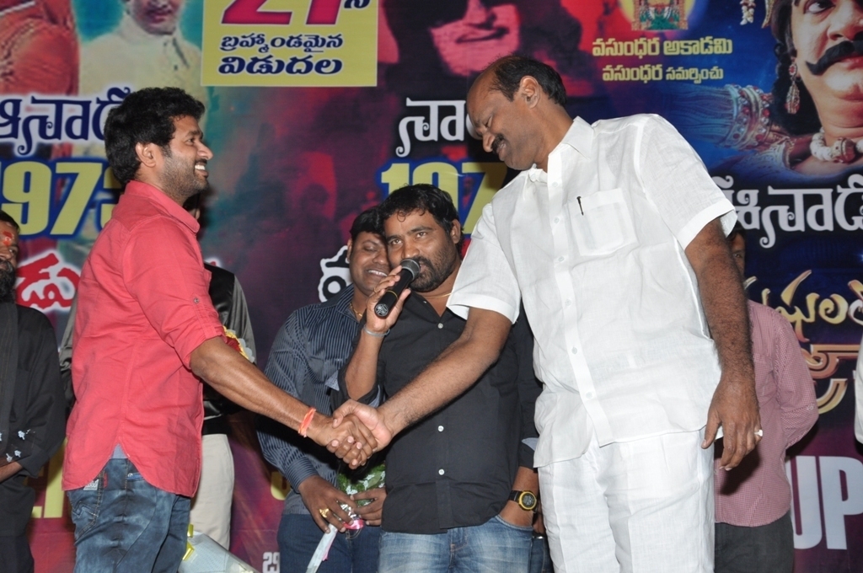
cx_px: 432
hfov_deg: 29.9
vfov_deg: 20.1
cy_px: 286
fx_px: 1616
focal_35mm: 68
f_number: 8
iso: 400
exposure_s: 1/125
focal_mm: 45
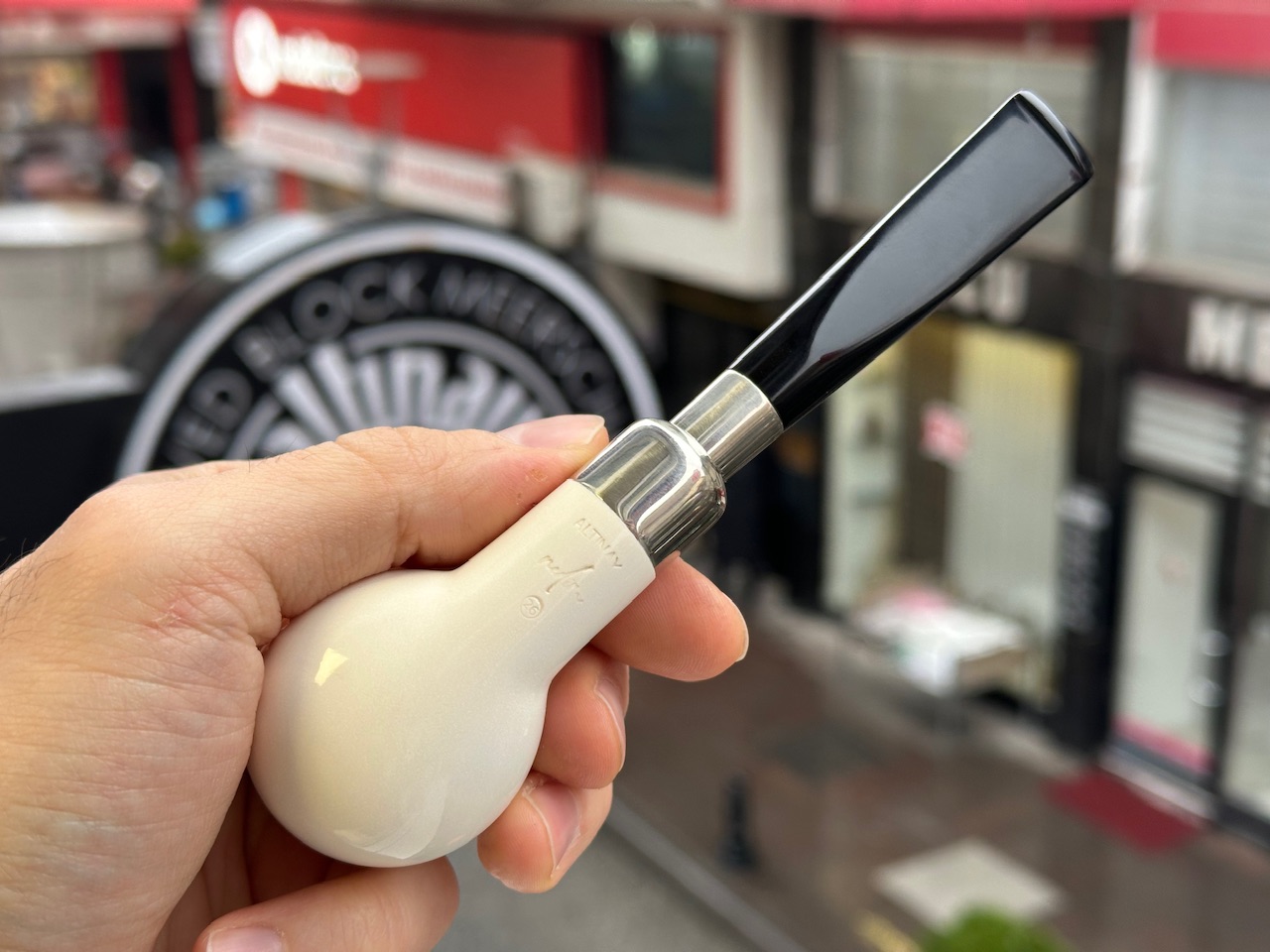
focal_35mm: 48
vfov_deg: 30.3
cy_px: 476
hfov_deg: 39.7
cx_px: 635
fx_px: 1761
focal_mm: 6.86
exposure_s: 1/116
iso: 80
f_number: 1.78
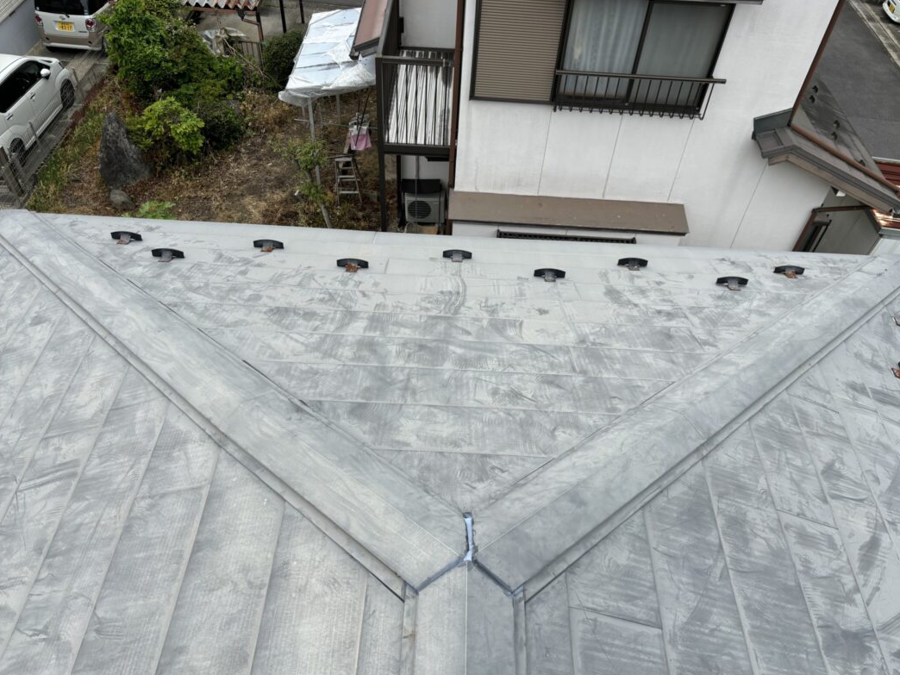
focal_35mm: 27
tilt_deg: -47.2
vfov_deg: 51.4
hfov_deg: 65.3
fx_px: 702
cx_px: 459
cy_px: 334
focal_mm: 5.96
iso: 50
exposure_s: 1/2193
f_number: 1.6
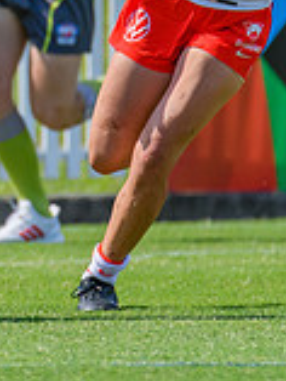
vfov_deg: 0.8
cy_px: -33
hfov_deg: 0.6
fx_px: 27371
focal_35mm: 2488
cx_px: -111
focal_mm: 600
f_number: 6.3
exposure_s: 1/2000
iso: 1000
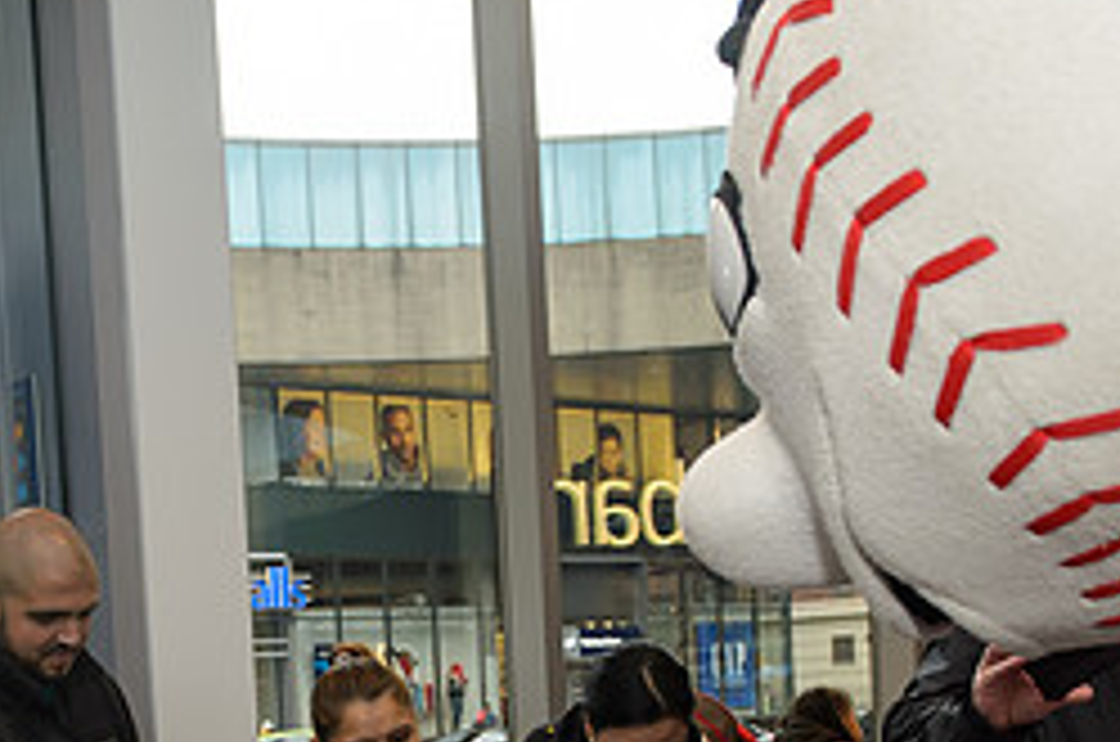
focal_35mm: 56
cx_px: 333
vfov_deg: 22.8
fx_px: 1739
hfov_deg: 35.2
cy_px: 800
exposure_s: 1/125
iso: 800
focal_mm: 24
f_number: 4.5
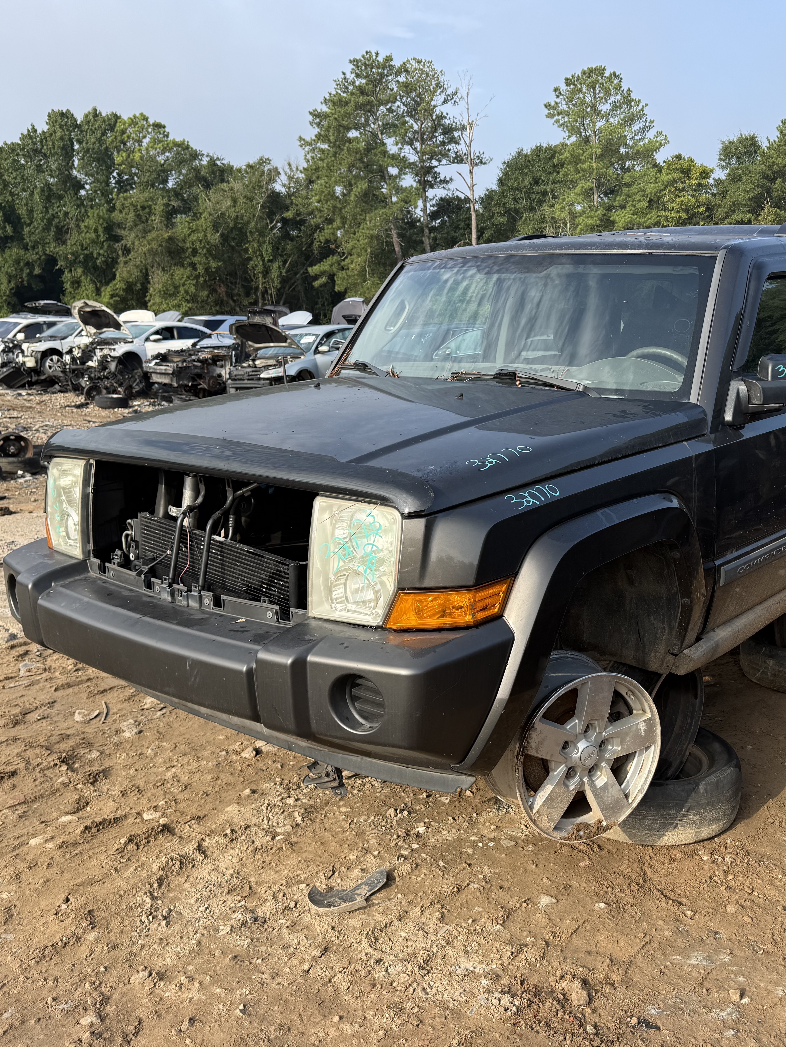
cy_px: 528
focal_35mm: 33
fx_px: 999
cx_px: 513
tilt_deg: -6.3
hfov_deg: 42.5
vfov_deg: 55.3
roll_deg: +1.8
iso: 80
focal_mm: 6.76
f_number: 1.78
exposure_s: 1/1018
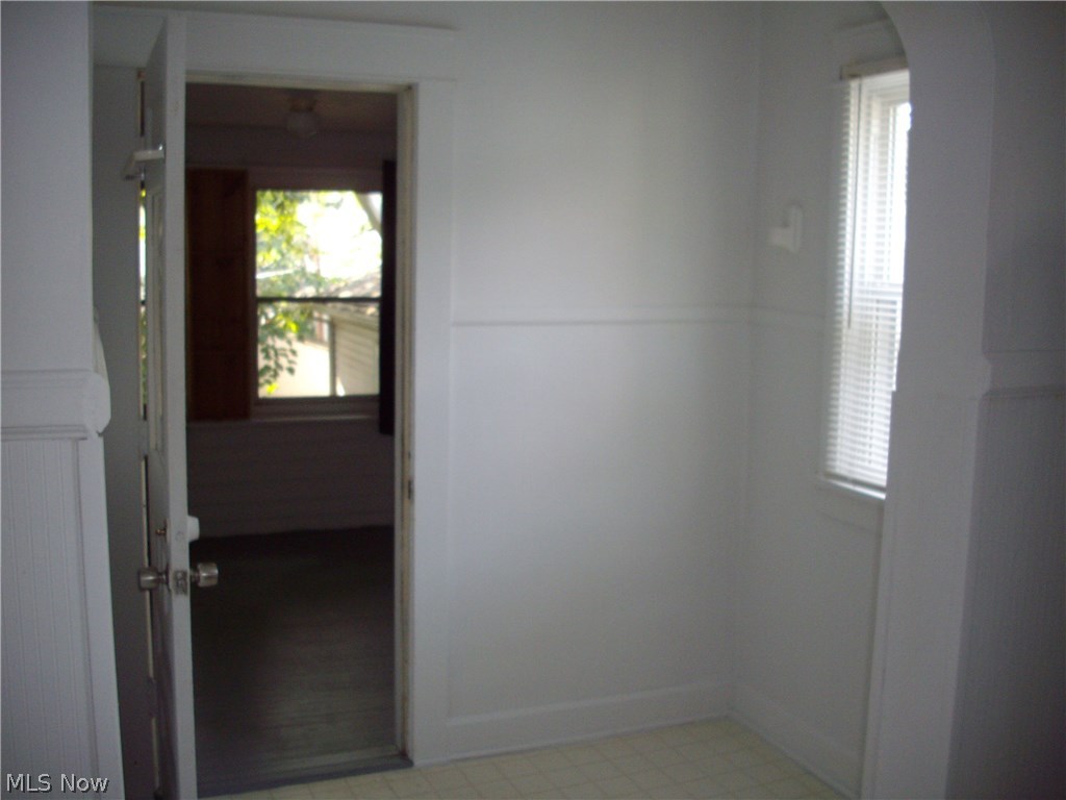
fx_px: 1139
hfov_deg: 50.1
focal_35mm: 37
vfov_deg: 38.7
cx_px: 533
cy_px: 400
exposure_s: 1/60
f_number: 2.8
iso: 160
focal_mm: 6.2
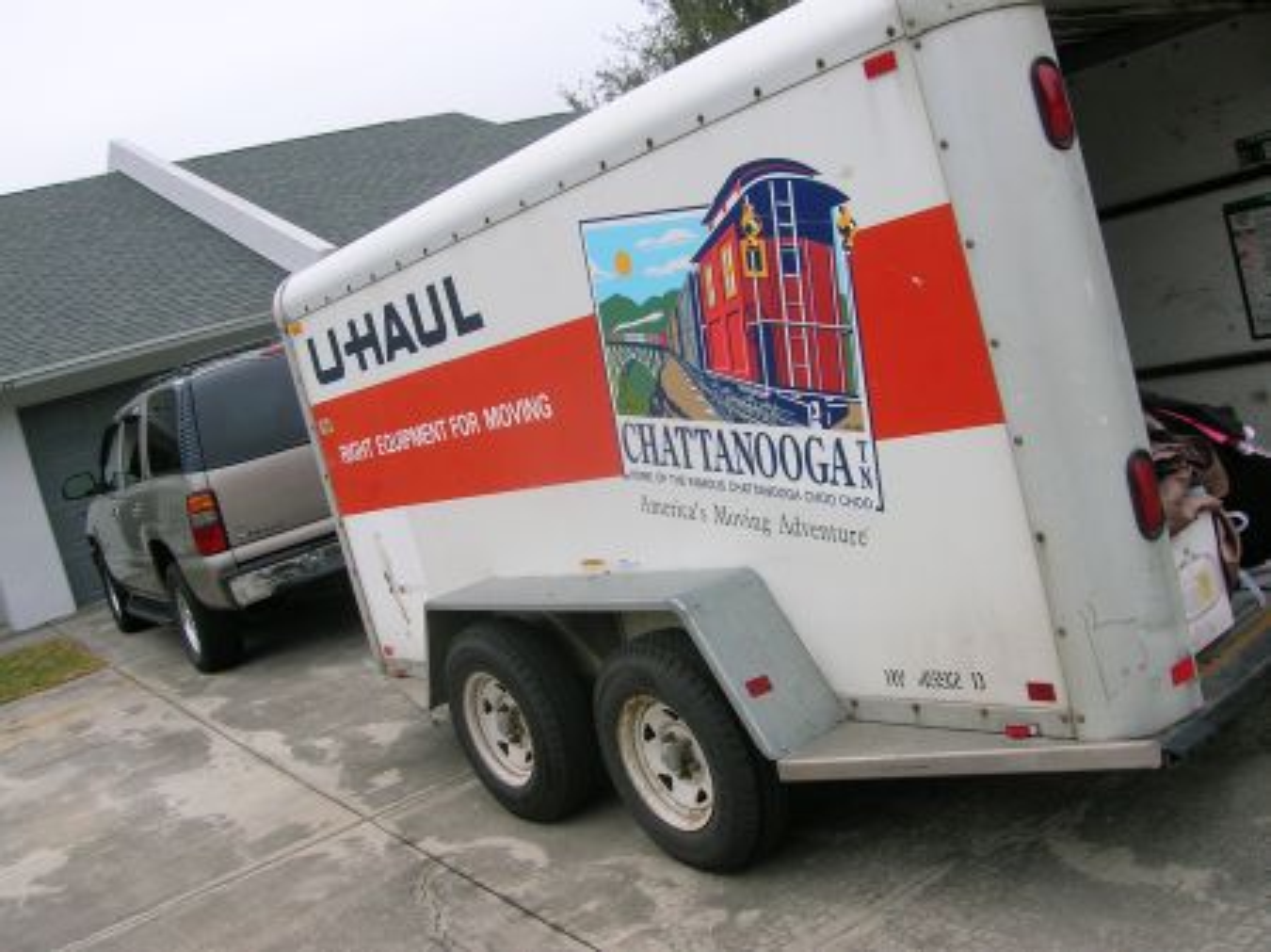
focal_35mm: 34
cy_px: 476
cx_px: 636
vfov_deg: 41.8
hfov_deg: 54.0
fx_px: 1248
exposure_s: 1/146
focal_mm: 5.7
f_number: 4.9
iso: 50
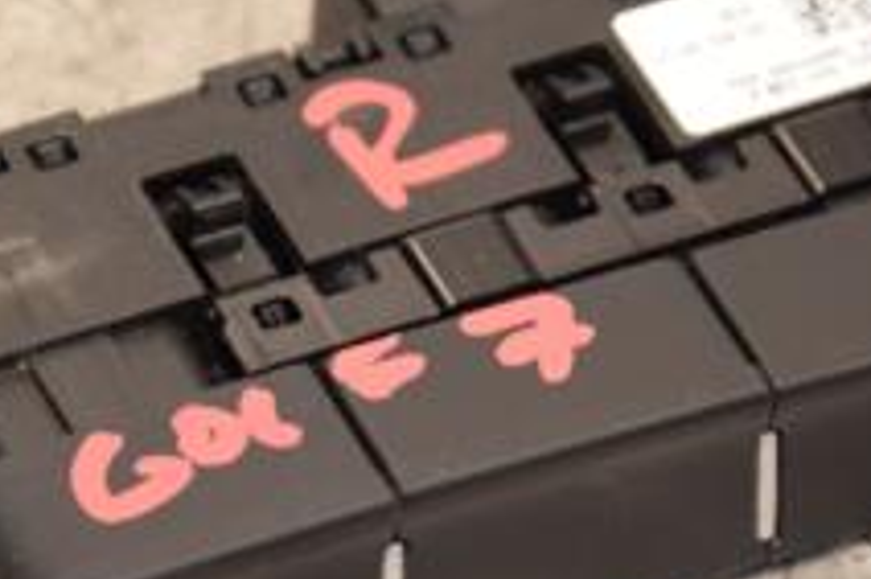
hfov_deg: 4.6
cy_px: 337
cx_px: 456
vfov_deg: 3.1
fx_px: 10792
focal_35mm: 446
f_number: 6.3
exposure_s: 1/200
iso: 800
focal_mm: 105
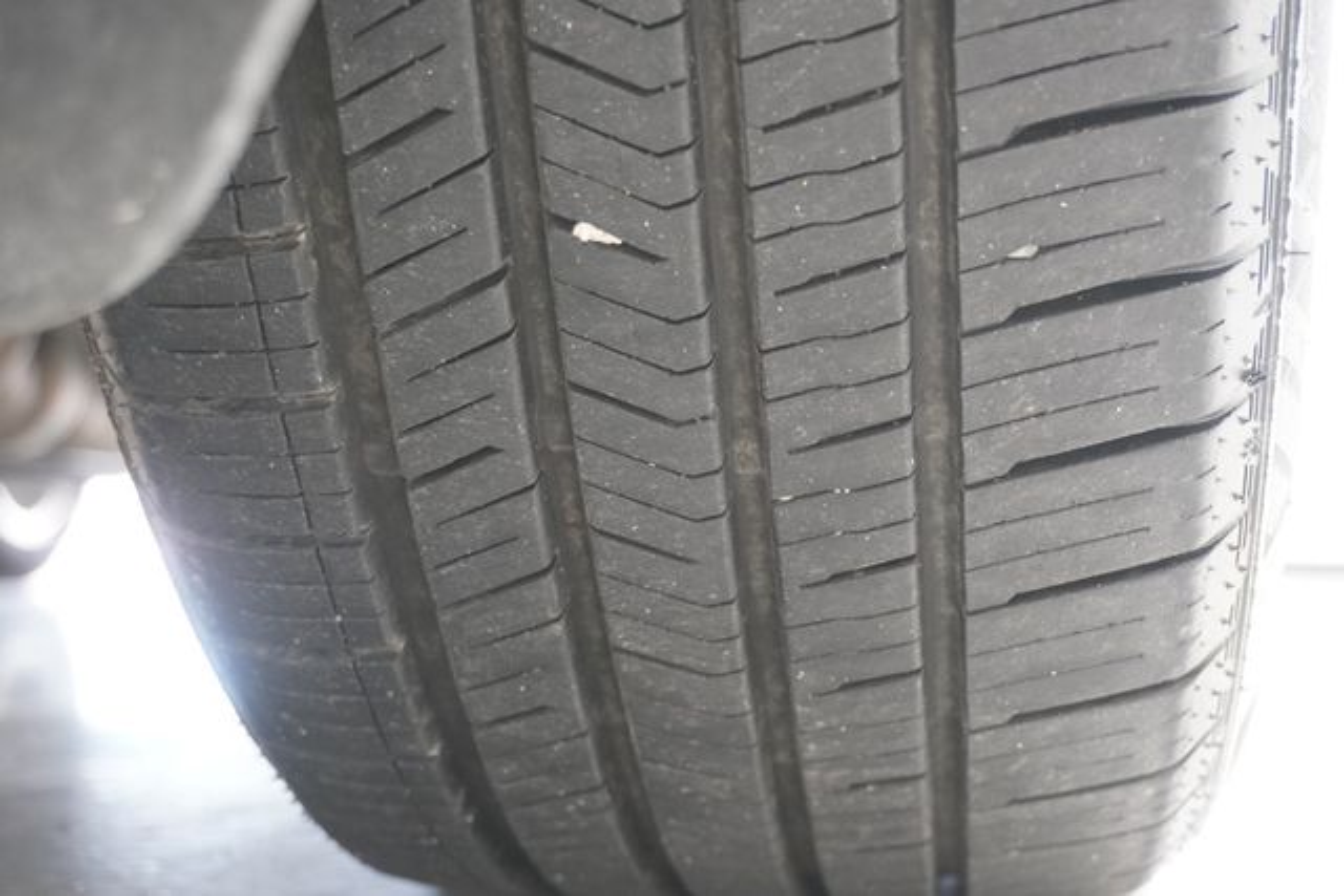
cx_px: 672
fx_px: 2128
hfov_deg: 35.0
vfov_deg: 23.8
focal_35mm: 57
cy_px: 448
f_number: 5.6
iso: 2000
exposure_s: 1/60
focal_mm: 38
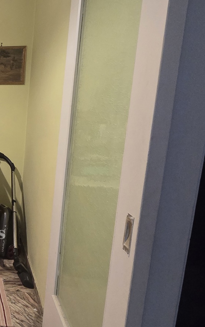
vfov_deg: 61.1
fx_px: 277
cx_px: -92
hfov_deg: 28.6
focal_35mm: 31
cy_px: 150
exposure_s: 1/50
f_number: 2.2
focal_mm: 2.2
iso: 500
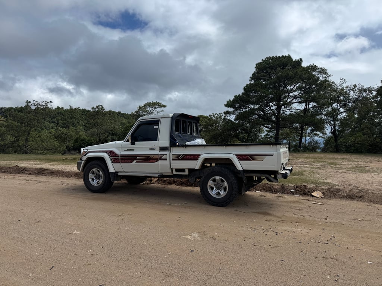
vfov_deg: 56.8
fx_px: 265
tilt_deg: +0.2
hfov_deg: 71.6
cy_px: 143
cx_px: 191
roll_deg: -0.6
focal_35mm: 24
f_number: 1.78
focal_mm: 6.76
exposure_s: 1/9009
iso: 80
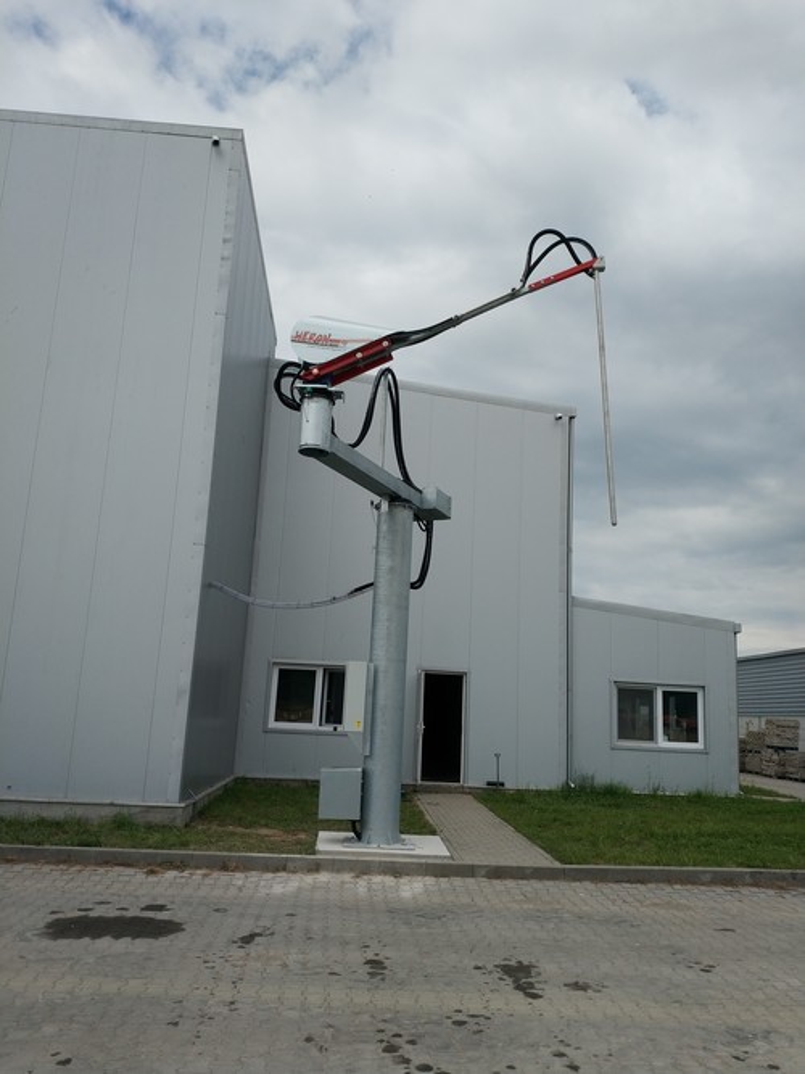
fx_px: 993
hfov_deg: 44.1
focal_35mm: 32
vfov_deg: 56.8
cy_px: 537
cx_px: 402
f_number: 2
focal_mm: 4.5
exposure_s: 1/2973
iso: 101
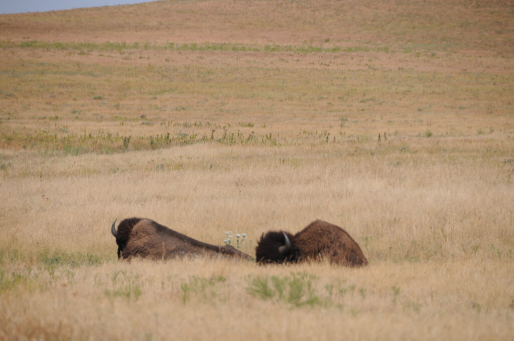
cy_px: 170
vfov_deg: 4.6
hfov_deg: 6.9
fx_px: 4278
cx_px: 257
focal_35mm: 300
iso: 250
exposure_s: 1/1600
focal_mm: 200
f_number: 7.1
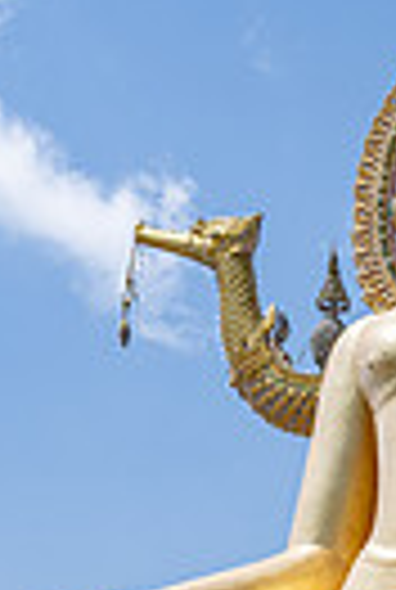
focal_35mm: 84
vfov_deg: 22.6
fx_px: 1379
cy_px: 662
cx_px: 657
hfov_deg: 14.8
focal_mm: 24.5
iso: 100
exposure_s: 1/320
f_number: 8
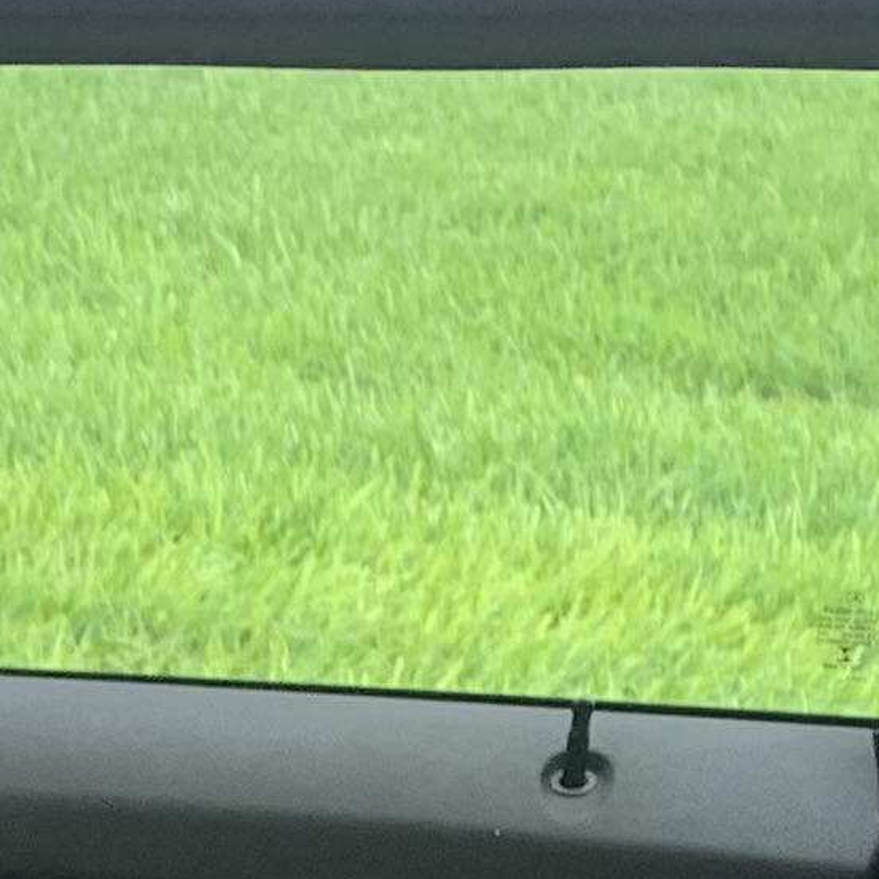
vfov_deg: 9.2
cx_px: -917
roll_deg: -3.5
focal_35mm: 168
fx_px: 4826
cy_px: 2236
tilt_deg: -31.5
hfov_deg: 9.7
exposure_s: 1/122
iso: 32
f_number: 1.8
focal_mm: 4.25
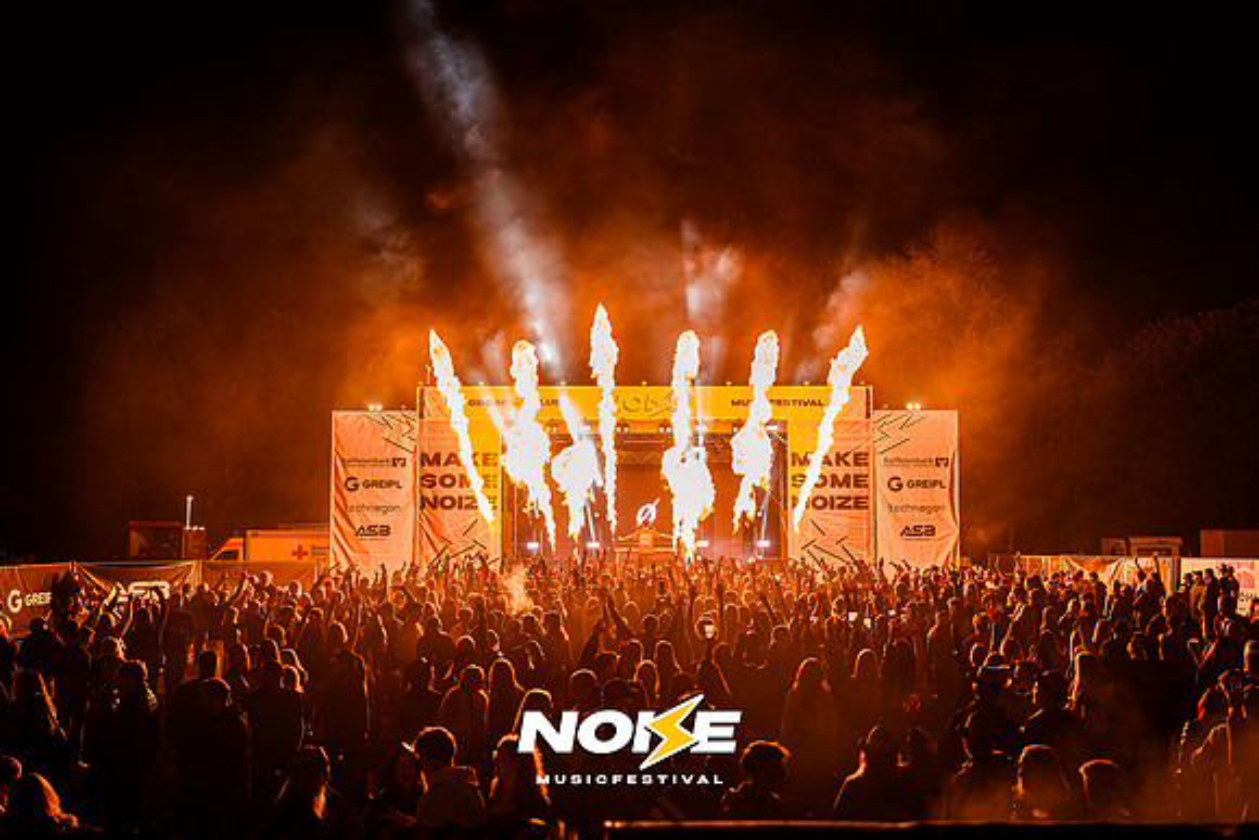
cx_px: 630
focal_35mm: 36
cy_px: 420
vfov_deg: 36.7
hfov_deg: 52.9
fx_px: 1266
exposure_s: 1/100
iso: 200
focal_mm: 36
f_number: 2.8
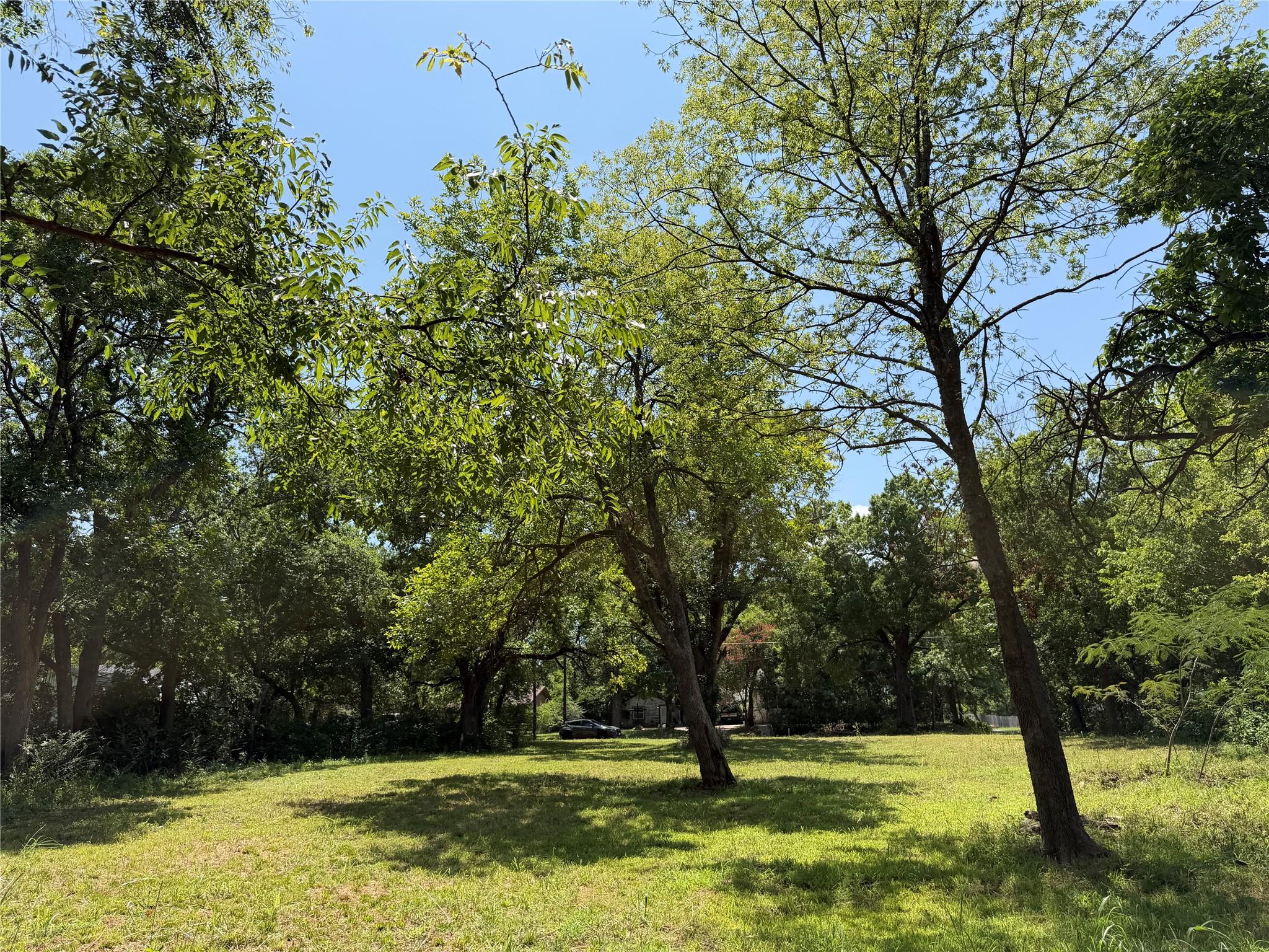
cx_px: 634
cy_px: 476
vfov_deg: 56.8
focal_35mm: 24
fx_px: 880
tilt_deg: +18.1
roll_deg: +2.0
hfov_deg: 71.6
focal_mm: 6.76
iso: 80
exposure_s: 1/2907
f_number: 1.78
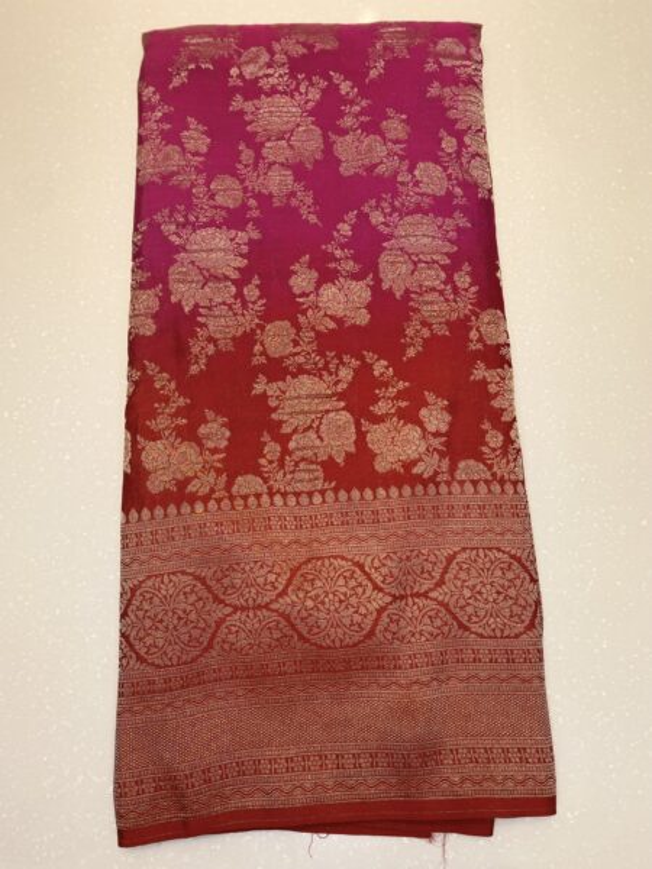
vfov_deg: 67.3
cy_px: 434
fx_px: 653
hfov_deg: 53.1
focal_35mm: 26
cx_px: 326
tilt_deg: -75.9
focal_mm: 4.25
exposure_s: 1/300
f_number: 1.8
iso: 32
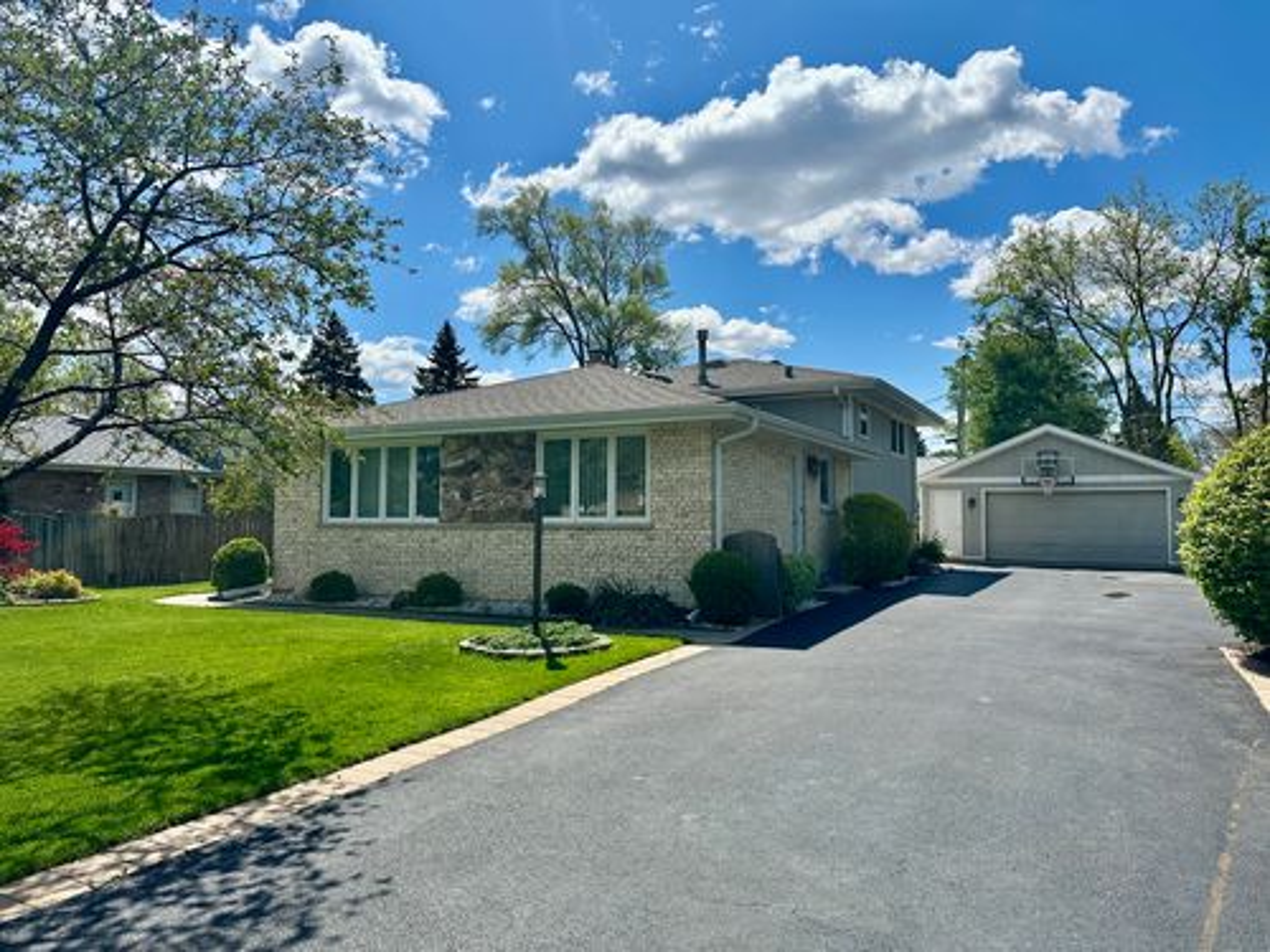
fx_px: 881
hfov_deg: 71.6
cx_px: 635
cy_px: 476
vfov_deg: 56.8
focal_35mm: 24
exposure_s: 1/8197
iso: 80
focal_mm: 6.86
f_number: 1.78
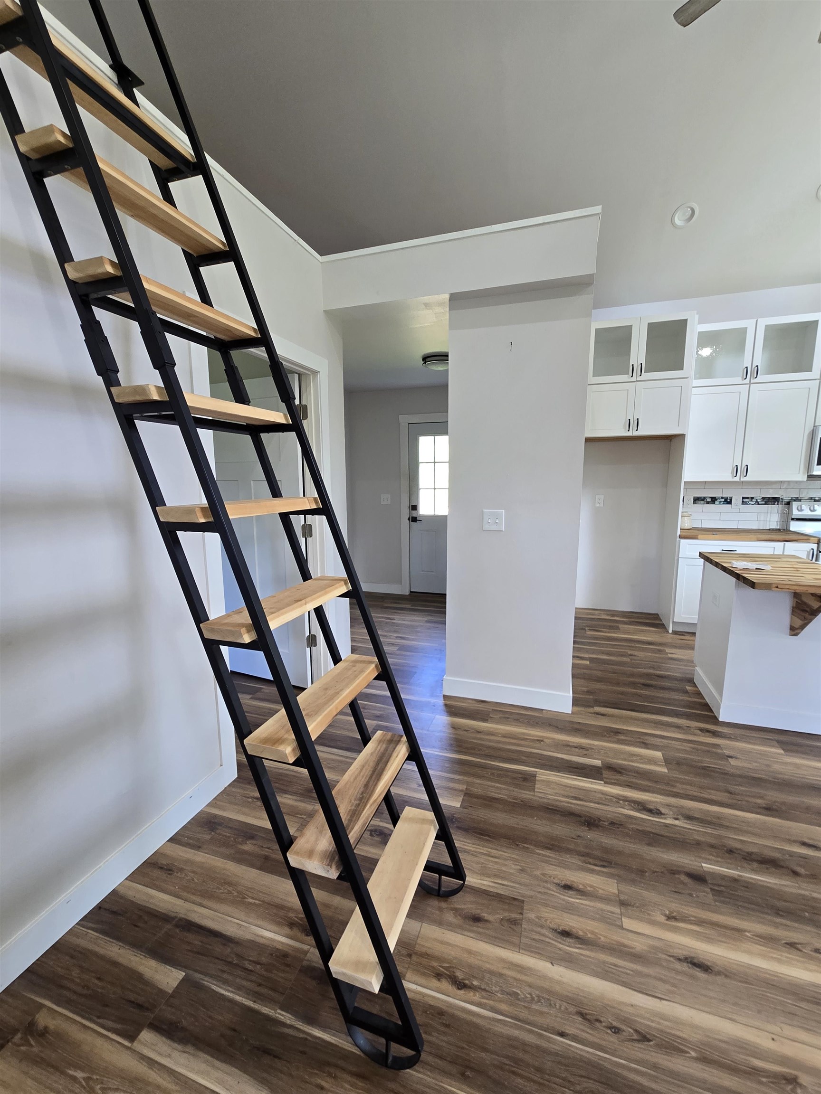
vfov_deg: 106.2
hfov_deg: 89.9
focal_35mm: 13
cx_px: 410
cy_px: 547
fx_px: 411
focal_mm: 2.2
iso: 125
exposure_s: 1/60
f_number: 2.2
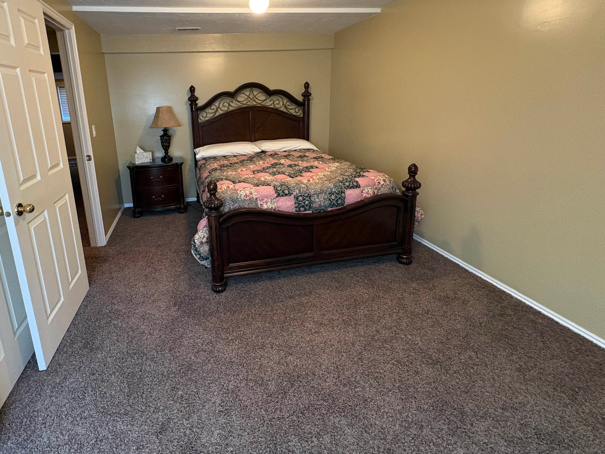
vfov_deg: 70.6
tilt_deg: -13.2
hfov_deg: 86.4
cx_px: 236
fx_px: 315
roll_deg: +2.4
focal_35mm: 18
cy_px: 173
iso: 640
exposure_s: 1/60
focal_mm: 2.22
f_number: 2.2
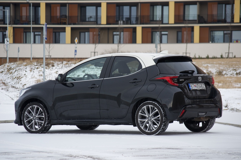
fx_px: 1205
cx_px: 120
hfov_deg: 11.4
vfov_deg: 7.6
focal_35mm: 180
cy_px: 80
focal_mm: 120
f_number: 6.3
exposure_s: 1/200
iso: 100
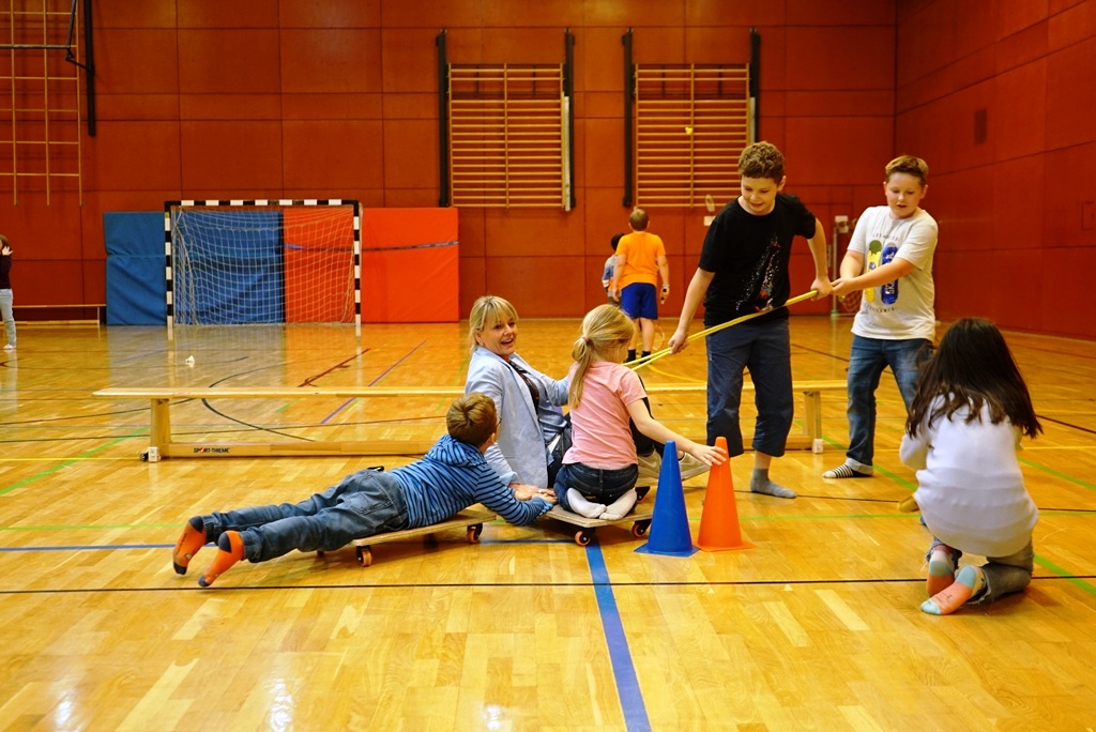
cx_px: 548
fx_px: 1218
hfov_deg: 48.4
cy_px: 366
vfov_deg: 33.4
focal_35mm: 40
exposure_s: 1/160
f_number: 4
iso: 2000
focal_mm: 40
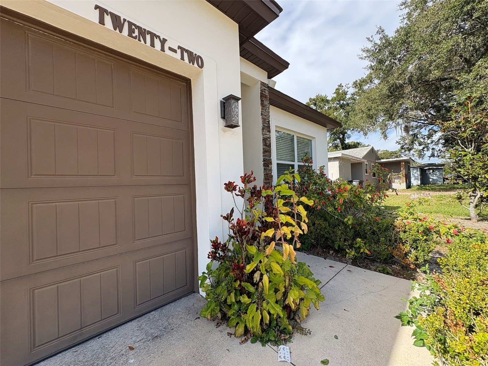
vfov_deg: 85.7
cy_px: 183
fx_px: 197
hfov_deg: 102.1
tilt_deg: +0.8
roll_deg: +2.1
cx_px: 244
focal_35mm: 14
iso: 50
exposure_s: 1/707
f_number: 2.2
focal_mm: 2.22
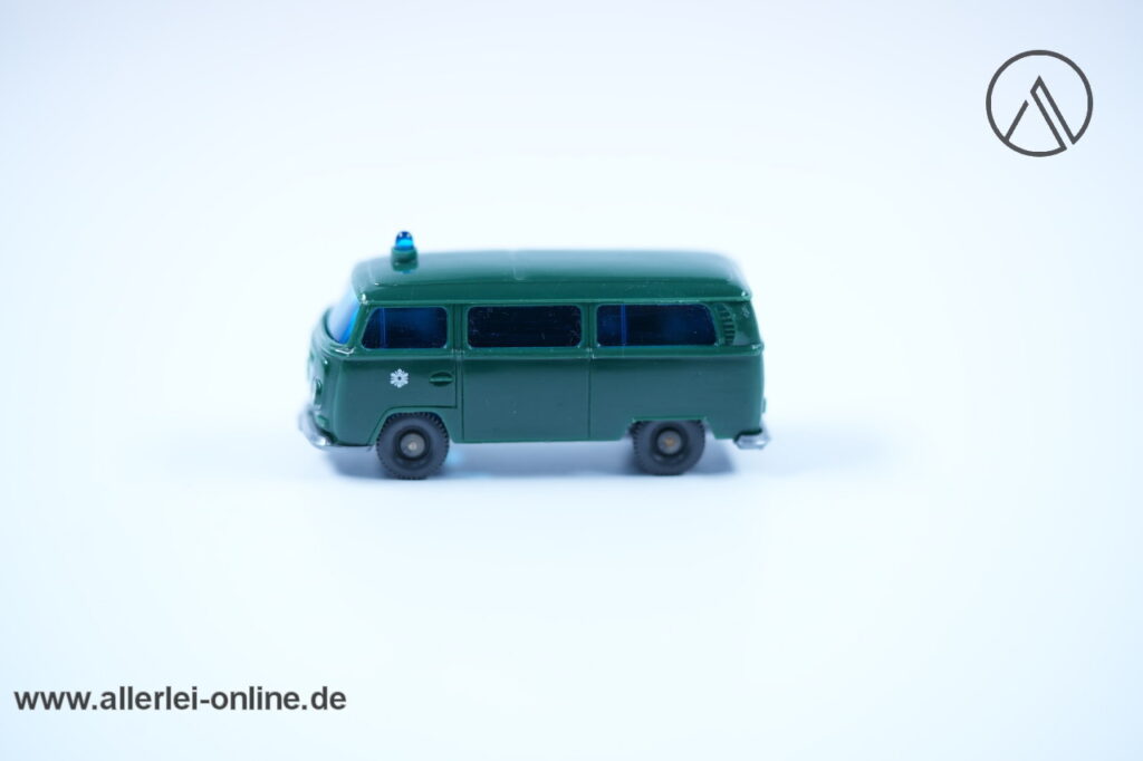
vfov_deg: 15.2
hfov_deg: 22.6
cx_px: 572
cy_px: 380
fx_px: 2856
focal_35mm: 90
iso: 250
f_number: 2.8
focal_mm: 90
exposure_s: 1/60
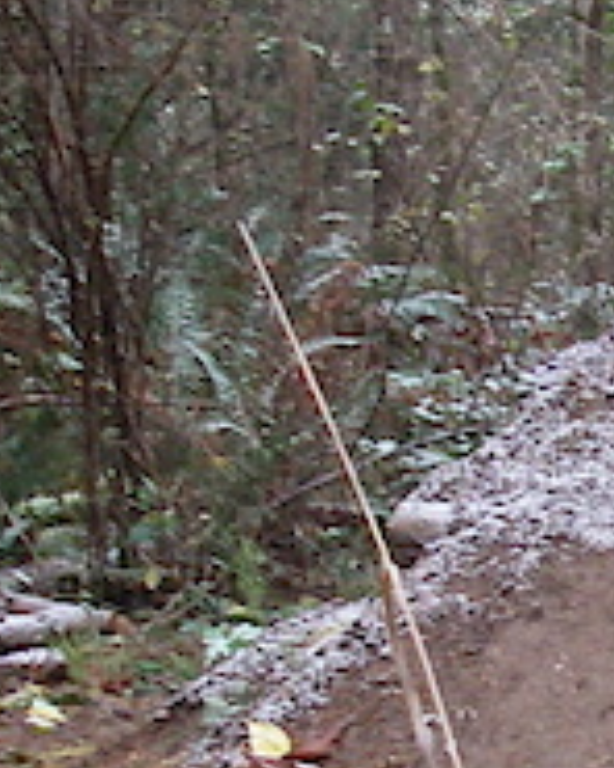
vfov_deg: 12.1
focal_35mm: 160
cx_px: 971
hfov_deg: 9.3
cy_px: 399
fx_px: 3634
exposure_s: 1/40
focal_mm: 6.3
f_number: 3.3
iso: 200
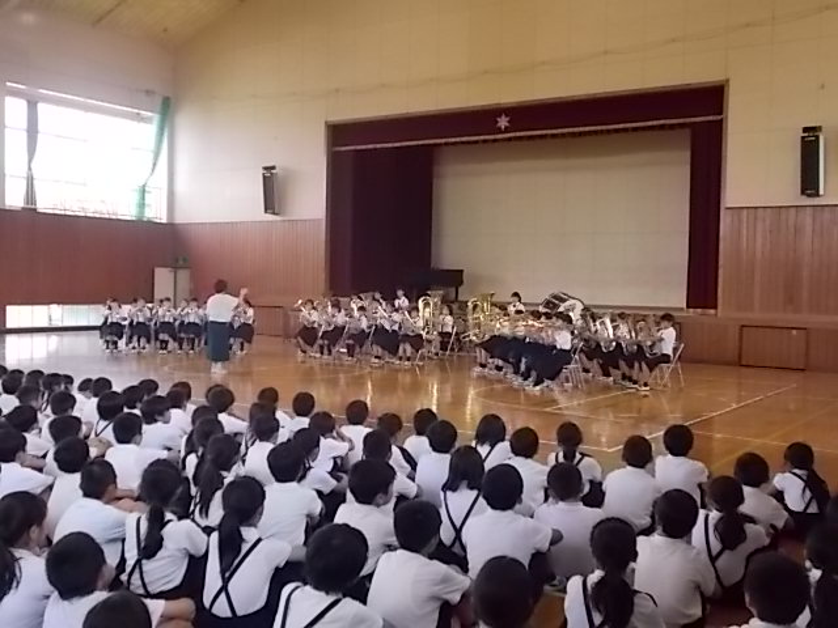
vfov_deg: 36.8
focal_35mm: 39
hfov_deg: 47.9
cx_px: 419
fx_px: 944
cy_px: 314
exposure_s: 1/125
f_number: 3.9
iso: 400
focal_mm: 6.9
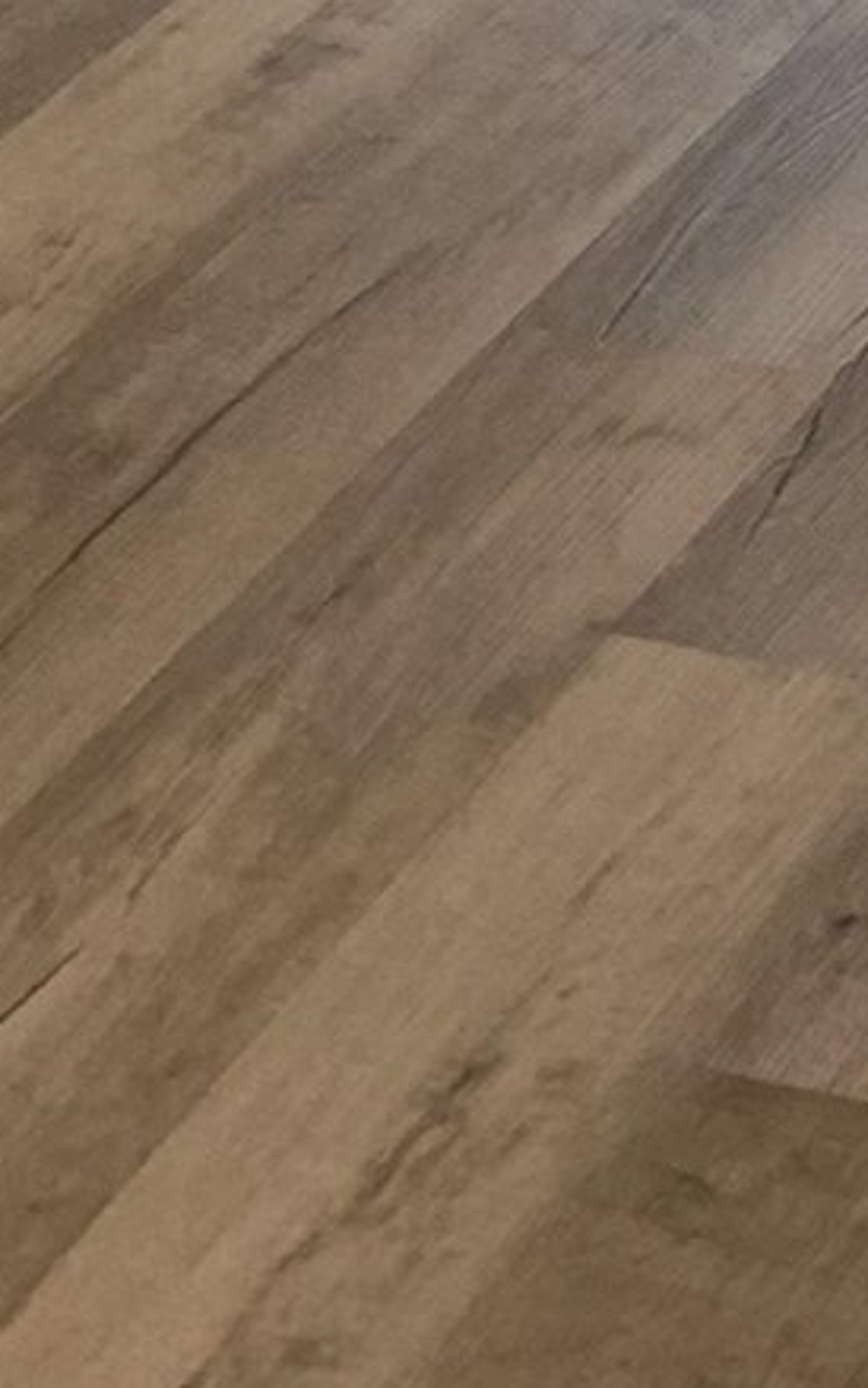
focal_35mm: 145
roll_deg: +0.7
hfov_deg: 8.5
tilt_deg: -6.4
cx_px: 1853
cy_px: -1981
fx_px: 5485
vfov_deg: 11.7
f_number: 1.8
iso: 64
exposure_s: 1/60
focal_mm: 4.25
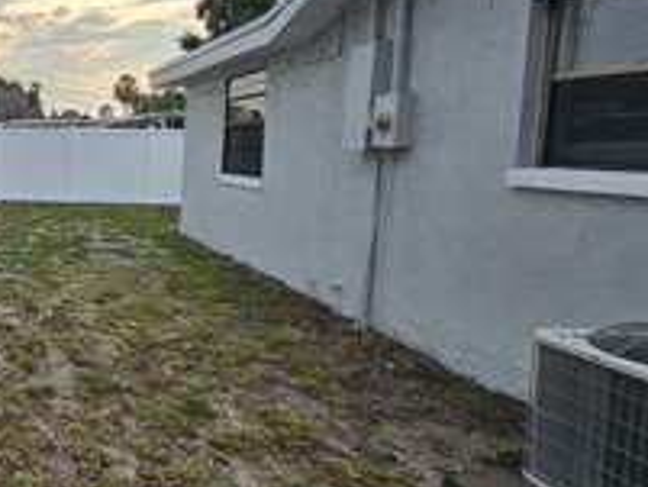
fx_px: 581
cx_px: -71
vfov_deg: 45.0
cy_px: 176
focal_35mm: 31
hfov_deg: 44.1
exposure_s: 1/417
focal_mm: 2.2
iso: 50
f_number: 2.2
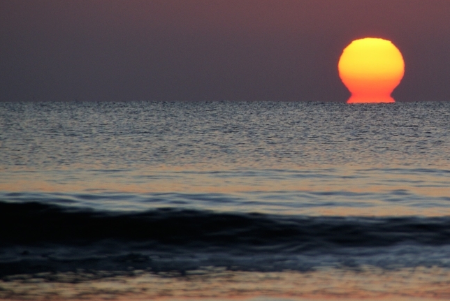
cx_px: 379
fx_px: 6995
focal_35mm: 559
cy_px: 81
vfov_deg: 2.5
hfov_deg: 3.7
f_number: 6.3
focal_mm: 200
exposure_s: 1/320
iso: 200
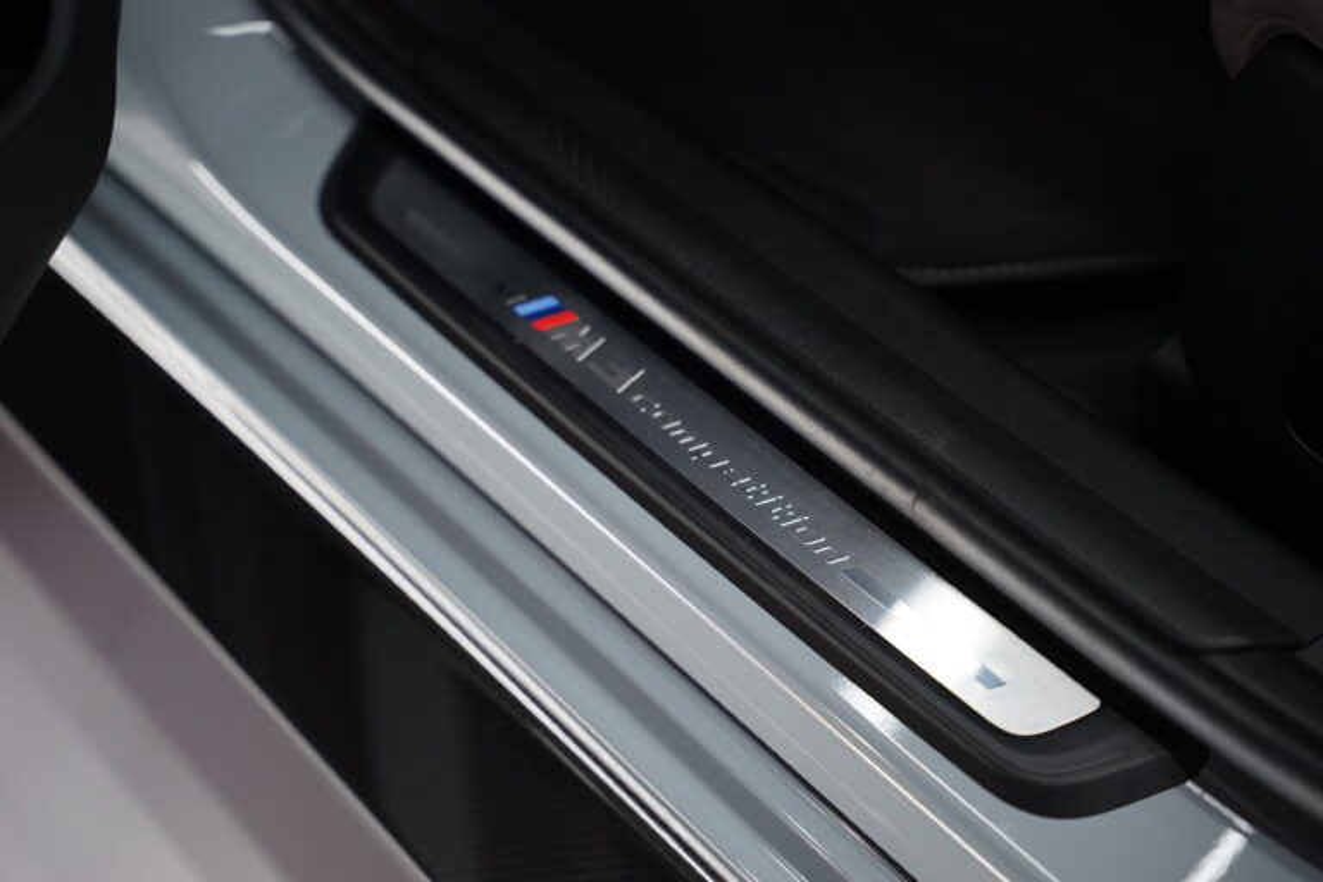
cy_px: 441
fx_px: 2572
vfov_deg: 19.5
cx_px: 662
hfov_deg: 28.8
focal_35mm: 70
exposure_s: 1/80
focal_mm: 70
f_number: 2.8
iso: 1000
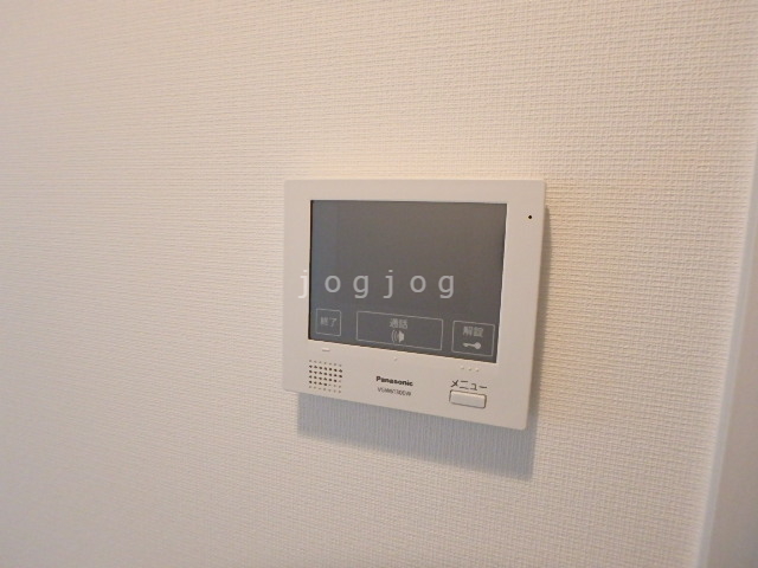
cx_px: 379
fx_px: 460
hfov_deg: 79.0
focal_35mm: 21
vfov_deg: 63.4
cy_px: 284
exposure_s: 1/100
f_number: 3.5
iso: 800
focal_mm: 3.7
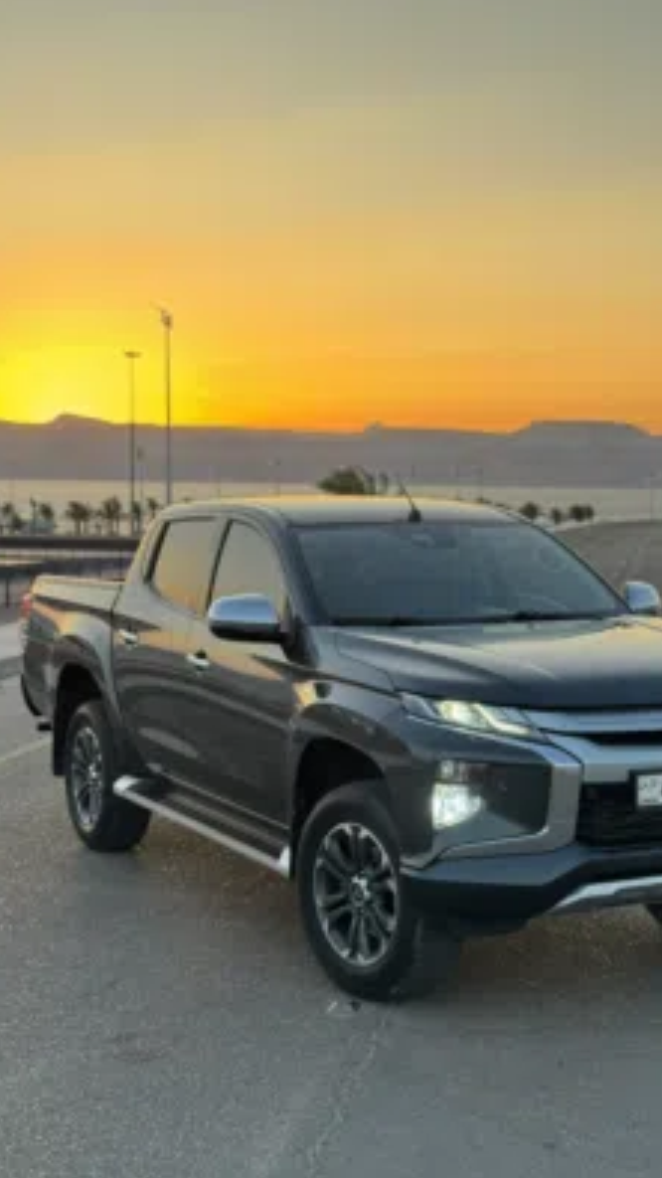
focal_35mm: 53
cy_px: 585
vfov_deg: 39.2
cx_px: 406
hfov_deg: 22.6
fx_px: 1655
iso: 50
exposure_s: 1/199
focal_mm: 6.76
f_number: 1.78
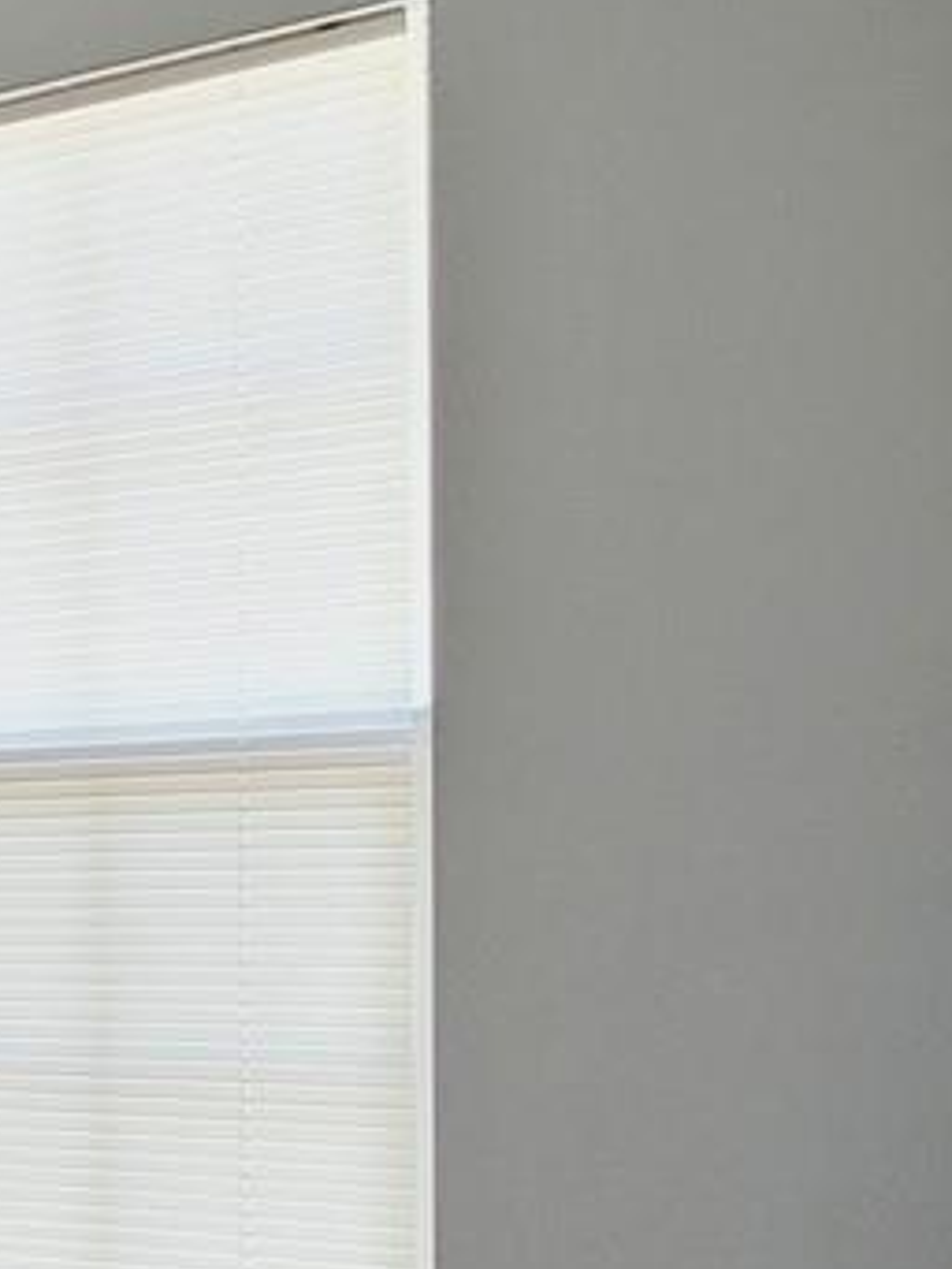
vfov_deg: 31.2
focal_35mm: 61
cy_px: 934
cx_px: -1220
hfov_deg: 15.6
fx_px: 2235
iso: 125
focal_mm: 1.74
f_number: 2.2
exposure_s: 1/60
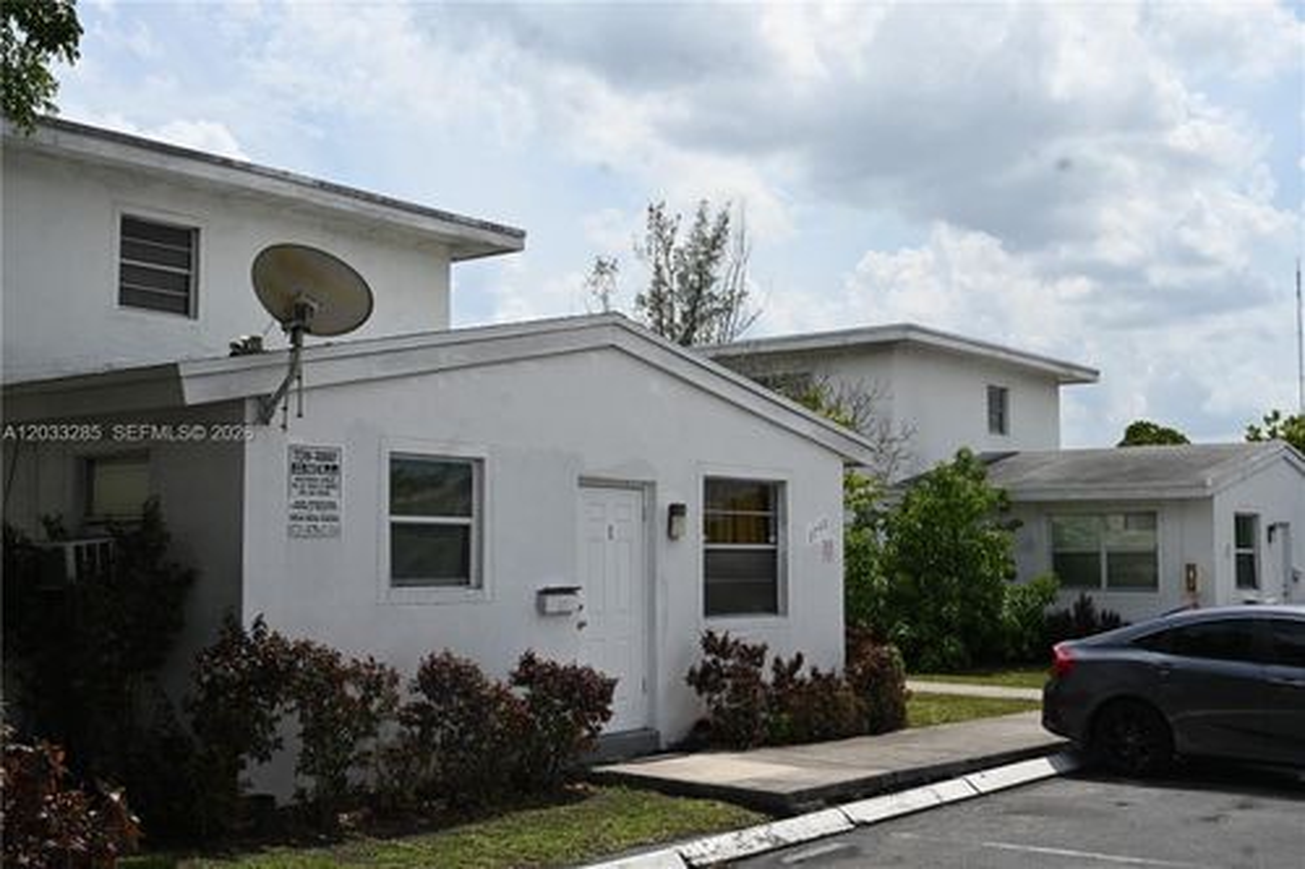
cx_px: 652
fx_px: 1486
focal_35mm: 41
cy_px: 434
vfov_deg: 32.6
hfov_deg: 47.4
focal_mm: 41
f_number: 8
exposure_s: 1/500
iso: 100
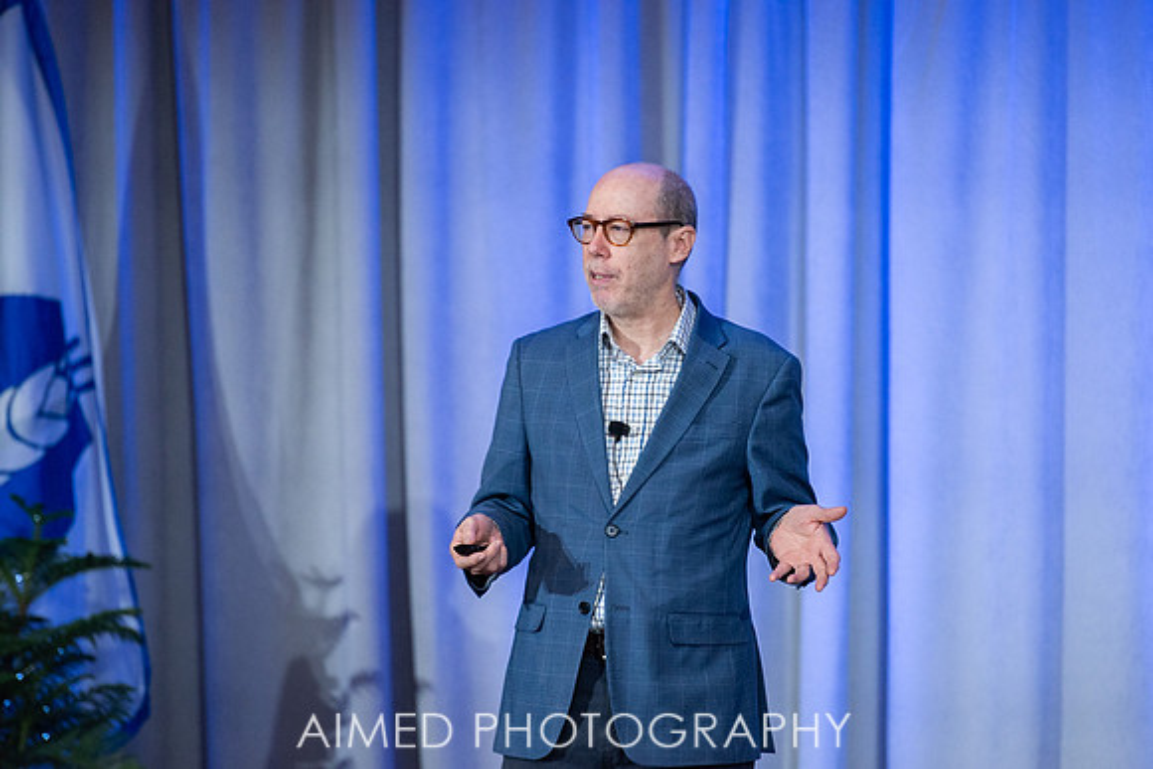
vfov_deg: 6.2
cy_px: 372
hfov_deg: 9.3
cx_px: 638
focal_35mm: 221
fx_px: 7086
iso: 1250
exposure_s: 1/200
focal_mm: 200
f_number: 4
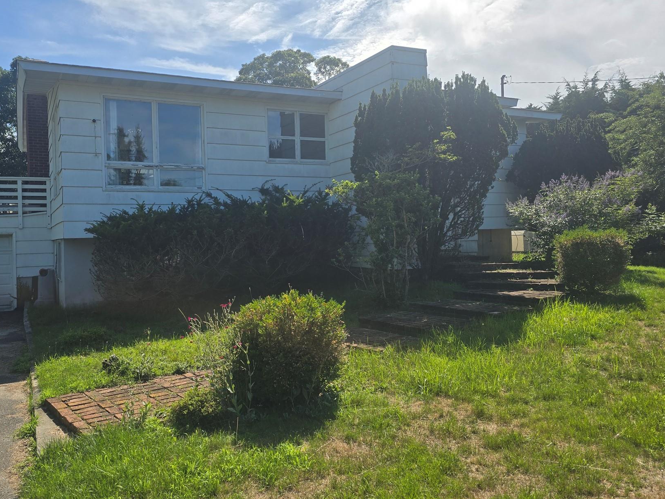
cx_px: 271
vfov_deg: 48.2
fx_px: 557
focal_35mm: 29
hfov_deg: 61.2
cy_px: 229
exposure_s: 1/1272
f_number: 1.7
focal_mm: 6.3
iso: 12
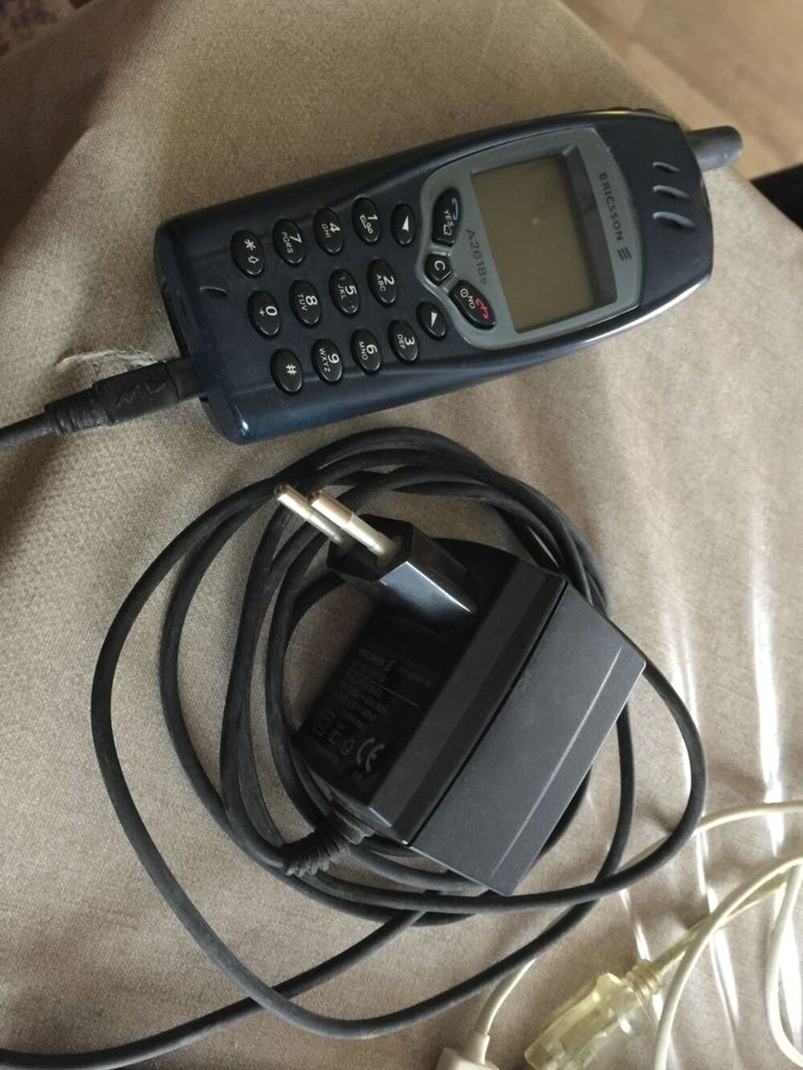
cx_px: 402
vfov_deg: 61.7
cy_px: 535
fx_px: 897
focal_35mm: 29
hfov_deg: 48.2
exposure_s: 1/4
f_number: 2.2
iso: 100
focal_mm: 4.15
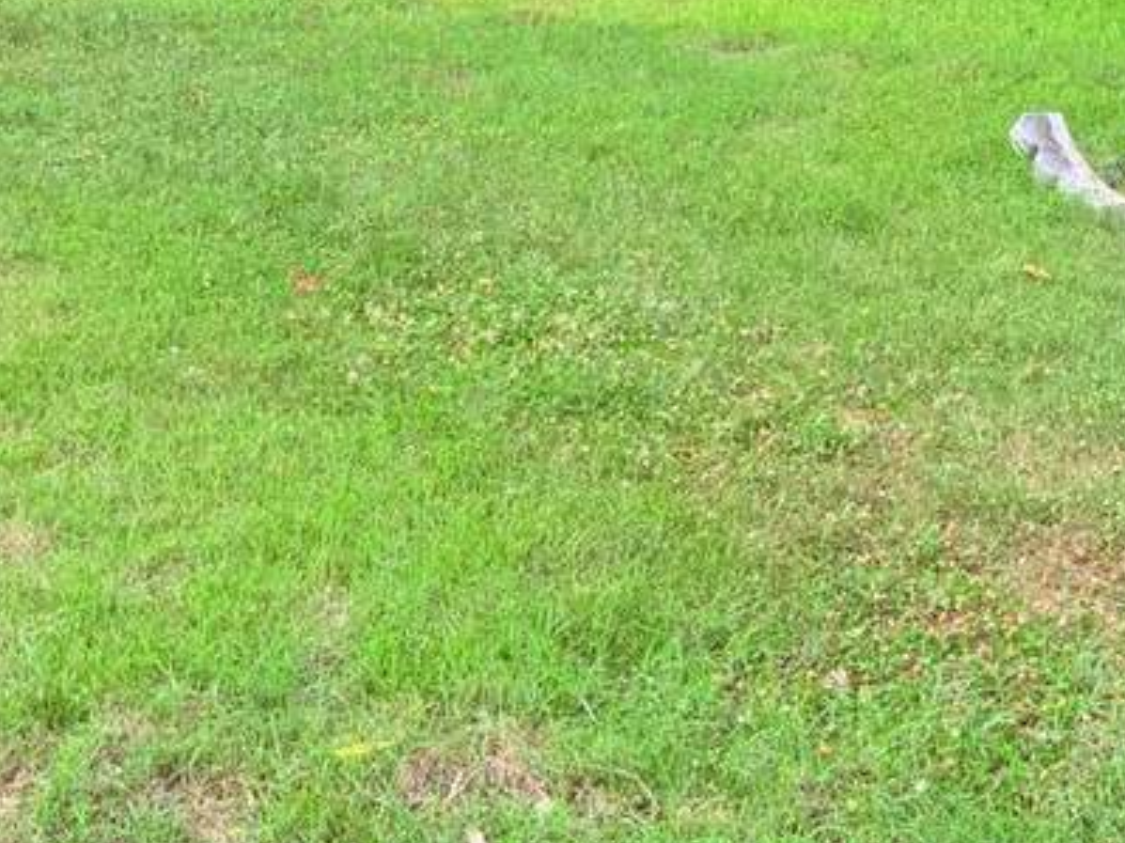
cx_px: 801
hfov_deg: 25.1
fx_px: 2502
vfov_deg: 17.6
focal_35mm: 77
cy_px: -336
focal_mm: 6.76
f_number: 1.78
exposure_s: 1/627
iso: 100
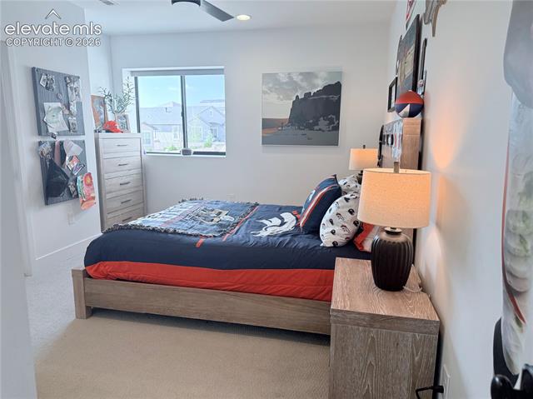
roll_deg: +0.3
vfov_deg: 56.8
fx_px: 369
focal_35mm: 24
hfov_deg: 71.6
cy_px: 200
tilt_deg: -9.2
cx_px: 266
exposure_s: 1/230
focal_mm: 6.76
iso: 160
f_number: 1.78
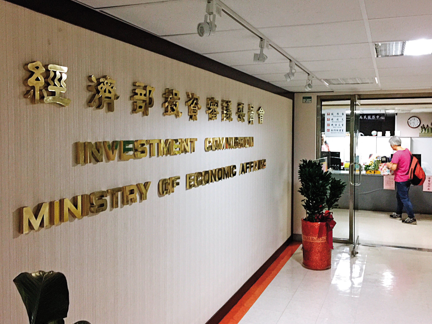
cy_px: 150
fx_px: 424
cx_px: 233
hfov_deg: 53.9
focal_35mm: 34
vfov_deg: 41.8
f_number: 2.2
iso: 125
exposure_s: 1/10
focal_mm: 4.15
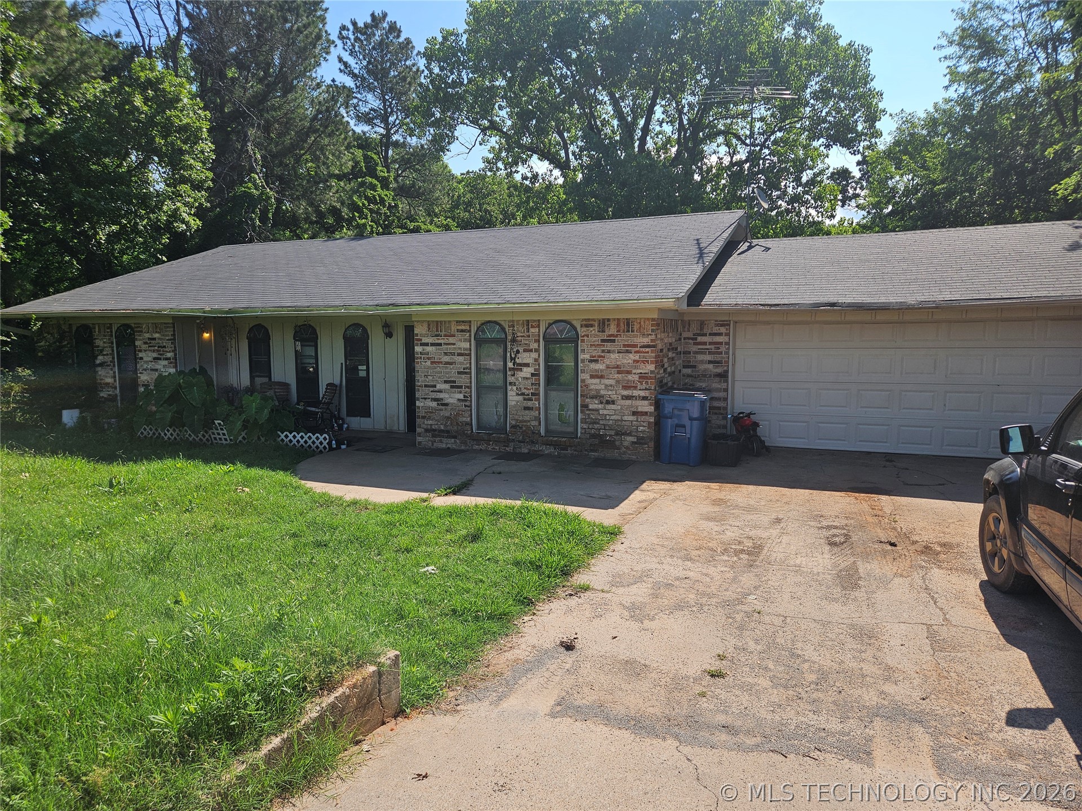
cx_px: 541
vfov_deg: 58.9
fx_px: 719
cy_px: 406
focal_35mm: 23
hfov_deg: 73.9
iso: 25
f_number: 1.8
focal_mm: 5.4
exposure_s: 1/1844
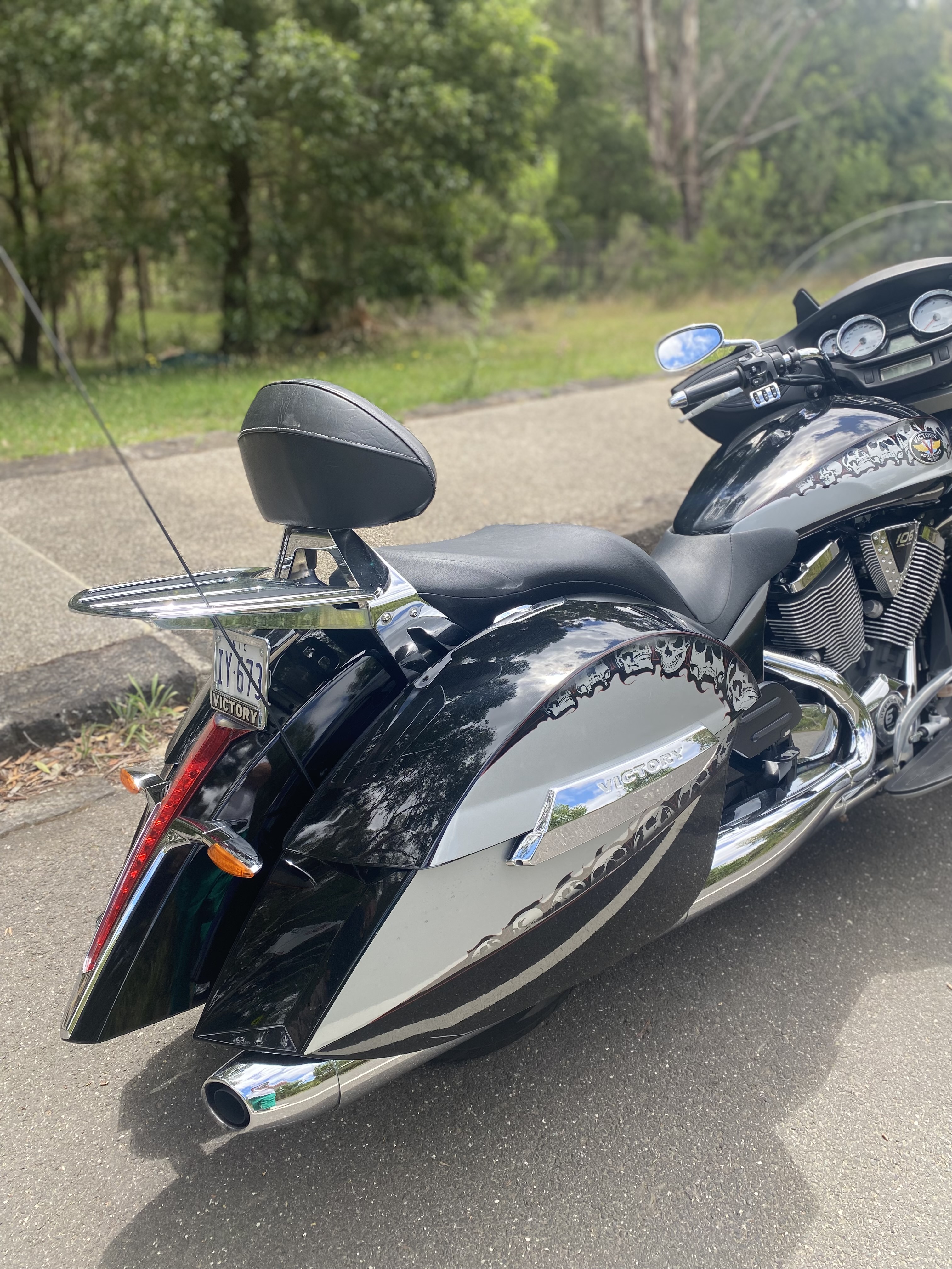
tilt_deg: -23.3
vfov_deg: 67.3
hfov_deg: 53.1
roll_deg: +0.1
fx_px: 953
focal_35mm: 26
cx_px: 476
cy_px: 634
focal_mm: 4.25
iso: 32
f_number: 1.8
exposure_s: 1/747
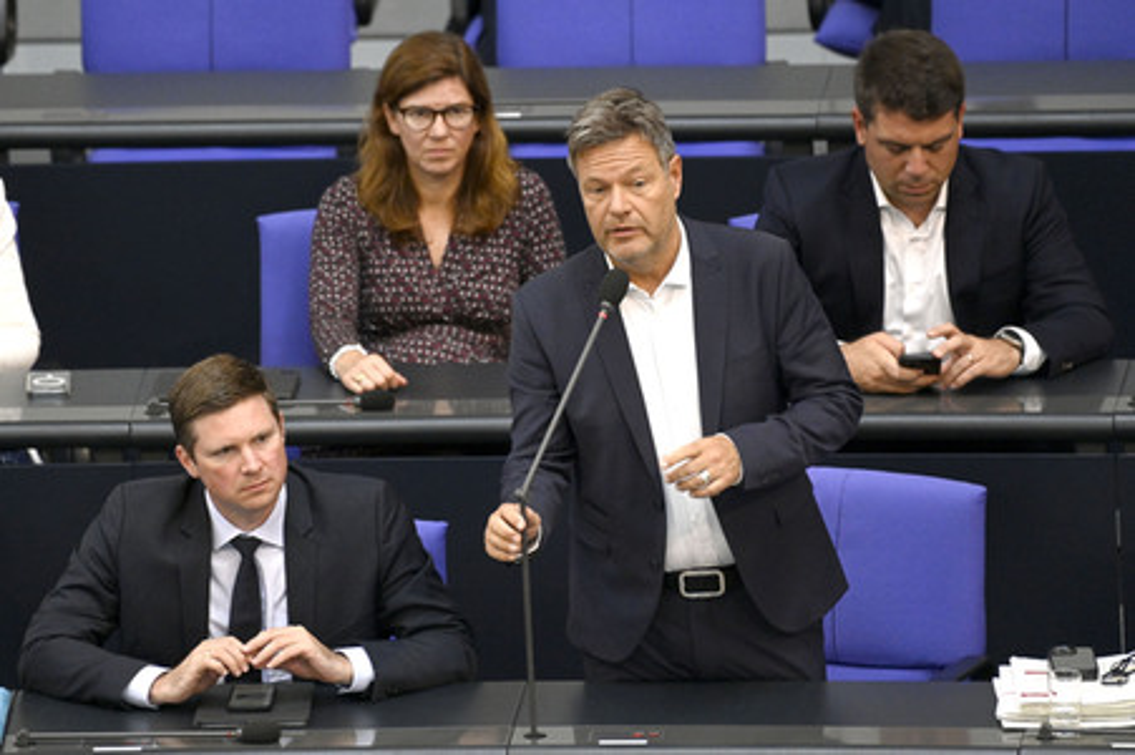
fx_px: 15752
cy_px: 378
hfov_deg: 4.1
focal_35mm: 500
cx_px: 568
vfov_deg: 2.7
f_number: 5.6
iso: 6400
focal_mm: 500
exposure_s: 1/400
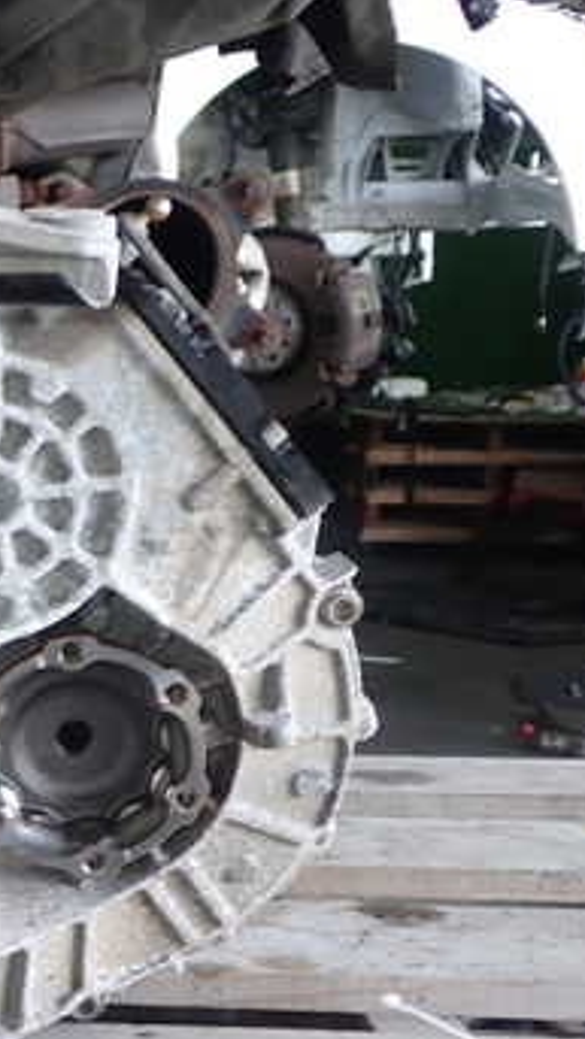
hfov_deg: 17.9
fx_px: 1682
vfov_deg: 34.2
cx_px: -255
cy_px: 627
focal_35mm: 61
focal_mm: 5.79
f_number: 2.4
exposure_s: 1/60
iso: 160
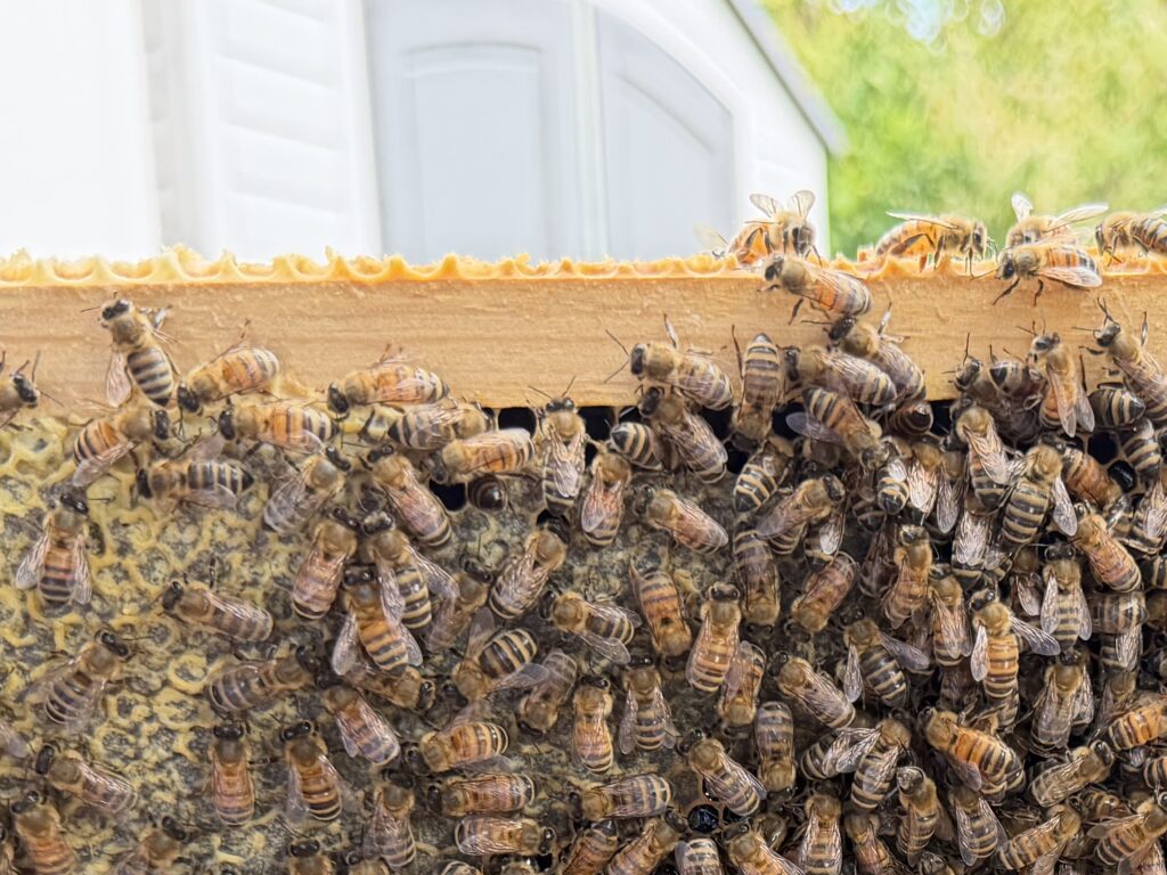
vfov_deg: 22.6
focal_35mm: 60
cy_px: 1037
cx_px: 948
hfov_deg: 31.3
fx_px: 2023
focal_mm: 6.76
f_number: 1.78
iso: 200
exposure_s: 1/145
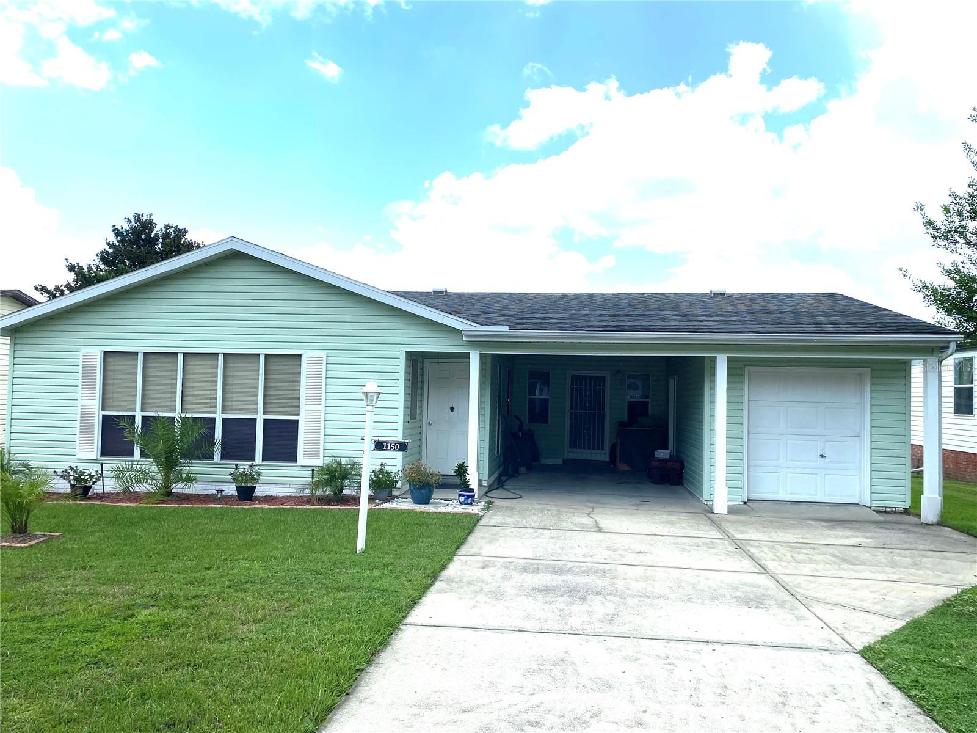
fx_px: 734
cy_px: 366
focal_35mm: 26
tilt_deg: +1.7
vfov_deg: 53.1
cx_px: 488
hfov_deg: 67.3
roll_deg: -1.0
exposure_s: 1/3205
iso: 32
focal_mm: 4.25
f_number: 1.8
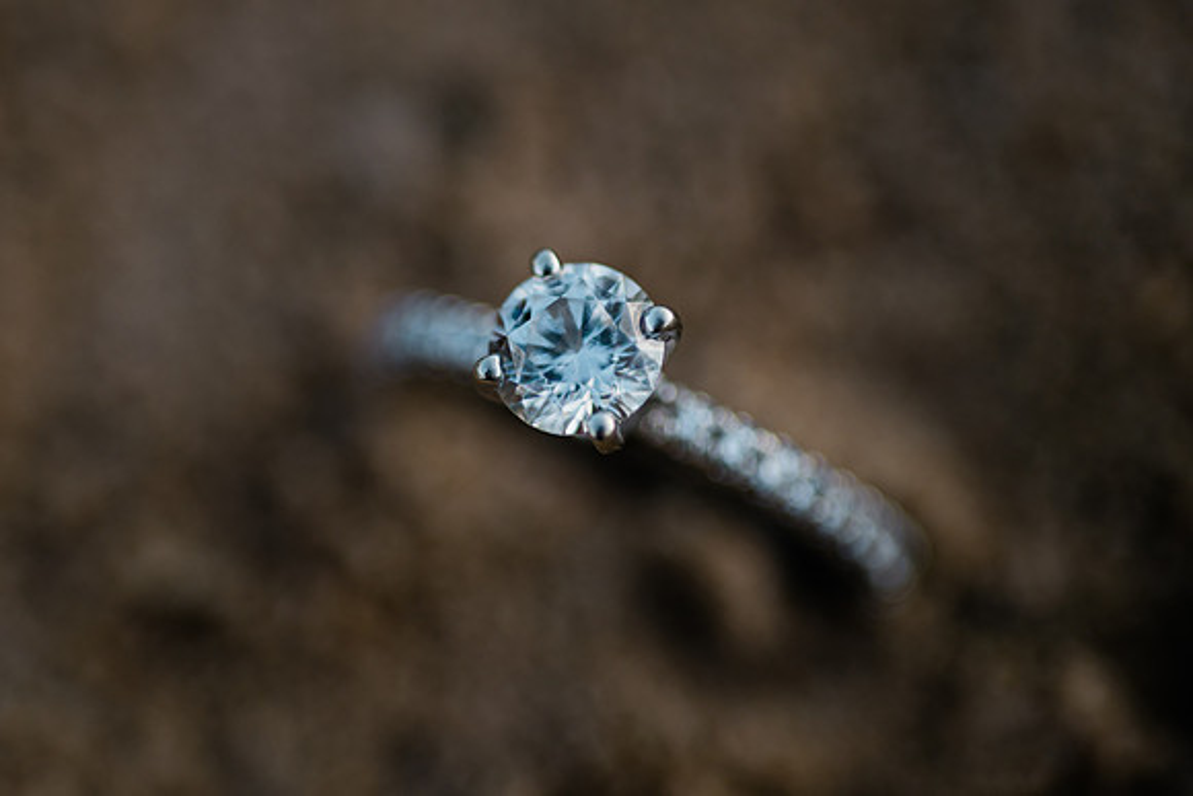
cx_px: 557
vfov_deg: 18.9
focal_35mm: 72
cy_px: 359
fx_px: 2390
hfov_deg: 28.0
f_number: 4.5
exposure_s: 1/400
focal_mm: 60
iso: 100
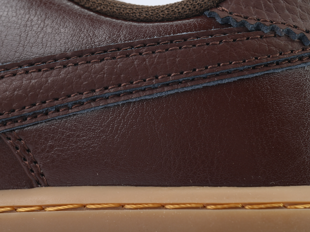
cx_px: 137
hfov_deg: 13.2
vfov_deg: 10.0
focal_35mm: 149
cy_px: 130
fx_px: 1334
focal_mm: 110
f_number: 10
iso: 400
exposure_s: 1/100
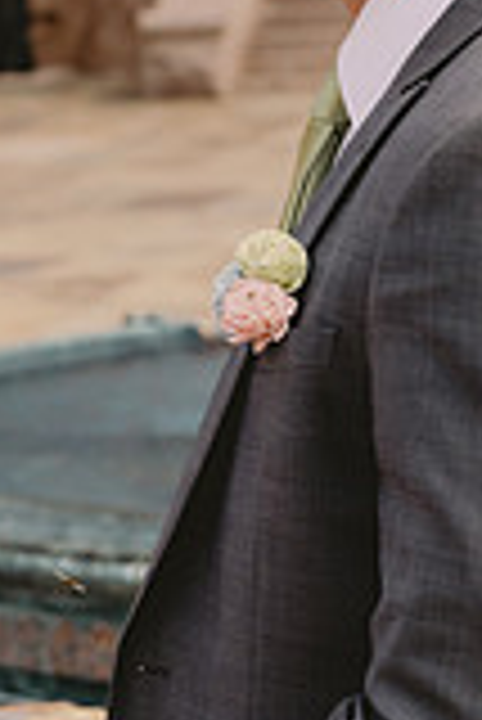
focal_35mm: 183
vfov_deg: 11.2
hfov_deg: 7.4
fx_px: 3667
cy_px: 302
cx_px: -135
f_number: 5.6
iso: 500
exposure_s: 1/1600
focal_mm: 65
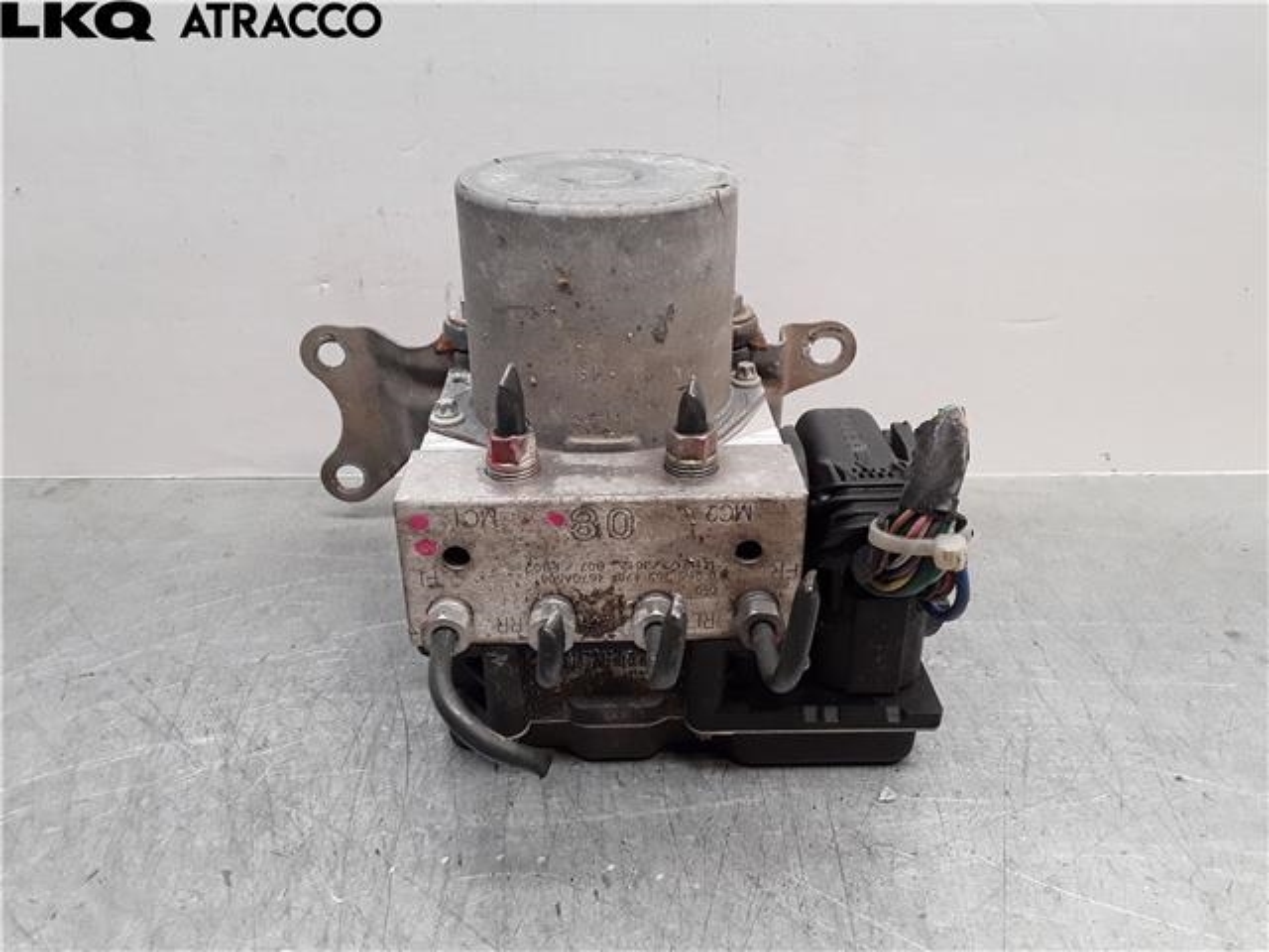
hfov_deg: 63.4
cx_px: 634
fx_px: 1026
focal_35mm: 28
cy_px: 476
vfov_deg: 49.7
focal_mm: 2.91
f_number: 1.9
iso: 50
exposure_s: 1/50
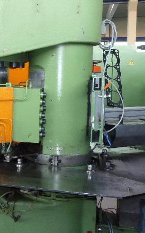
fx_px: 367
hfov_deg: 19.7
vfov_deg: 35.0
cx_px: -65
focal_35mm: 58
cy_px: 98
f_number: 2.8
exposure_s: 1/30
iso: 200
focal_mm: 4.5
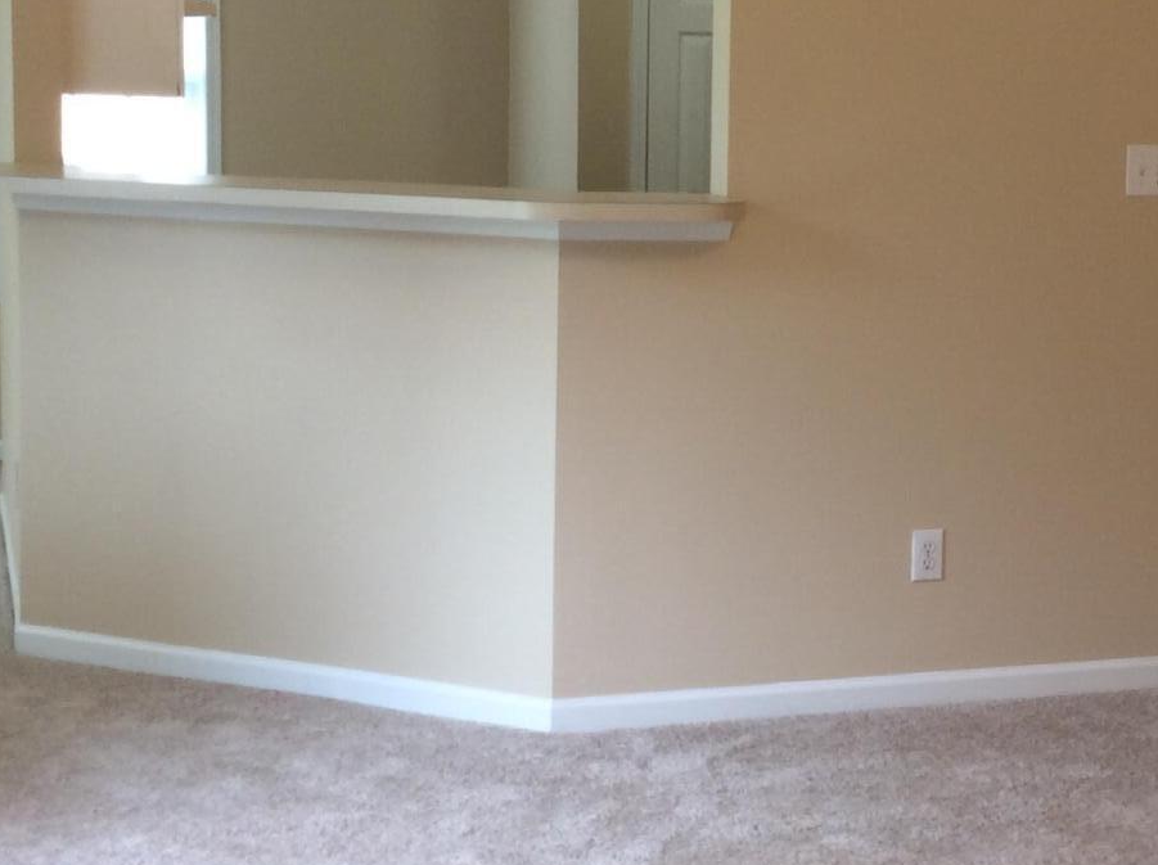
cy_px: 319
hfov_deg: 27.2
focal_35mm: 71
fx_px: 2372
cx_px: 801
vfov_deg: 20.6
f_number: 2.4
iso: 32
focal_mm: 3.3
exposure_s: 1/24
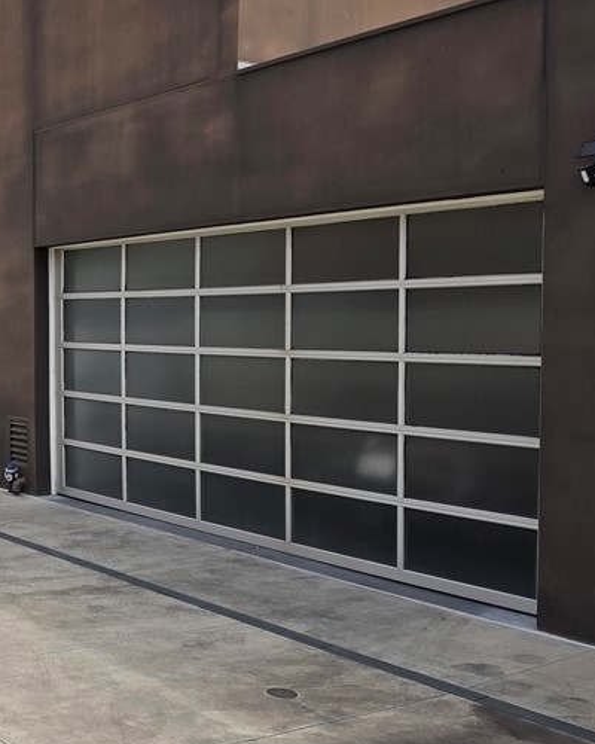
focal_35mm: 46
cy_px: 379
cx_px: -97
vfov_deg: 40.3
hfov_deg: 28.9
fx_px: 1013
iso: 64
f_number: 1.4
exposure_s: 1/6571
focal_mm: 6.5
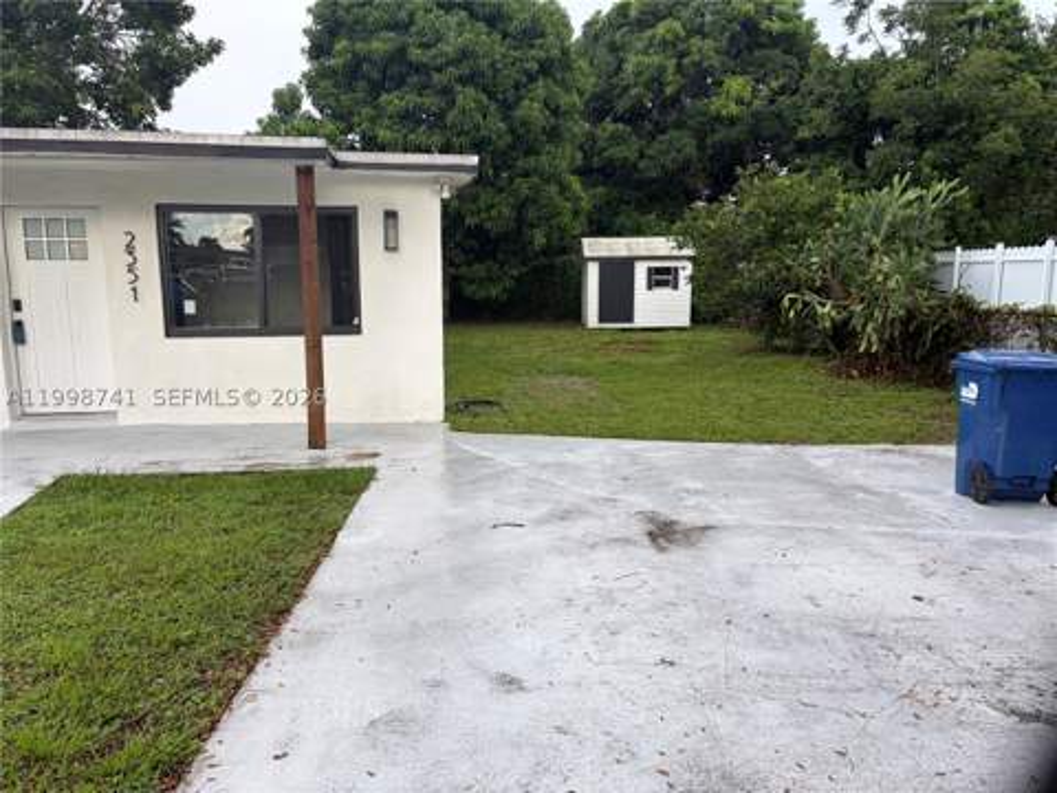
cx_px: 528
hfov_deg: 67.3
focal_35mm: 26
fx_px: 794
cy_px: 396
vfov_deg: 53.1
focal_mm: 5.96
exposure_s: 1/424
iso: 50
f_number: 1.6
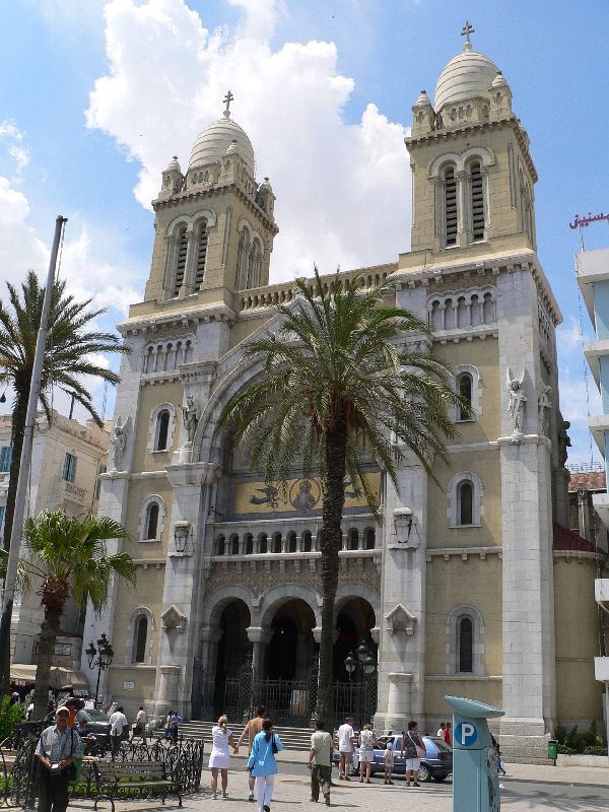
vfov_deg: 51.4
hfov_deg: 39.7
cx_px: 304
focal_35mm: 36
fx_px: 844
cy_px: 406
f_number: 5.2
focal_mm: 6
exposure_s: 1/500
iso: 80
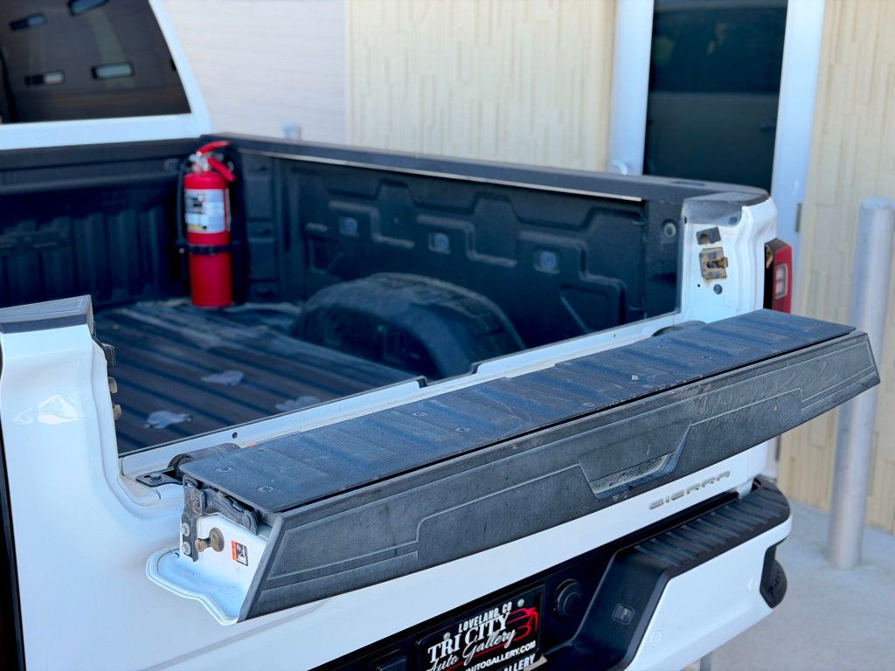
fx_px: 1241
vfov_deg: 30.3
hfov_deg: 39.7
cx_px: 448
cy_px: 336
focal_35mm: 48
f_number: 1.78
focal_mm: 6.76
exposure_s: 1/195
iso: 64
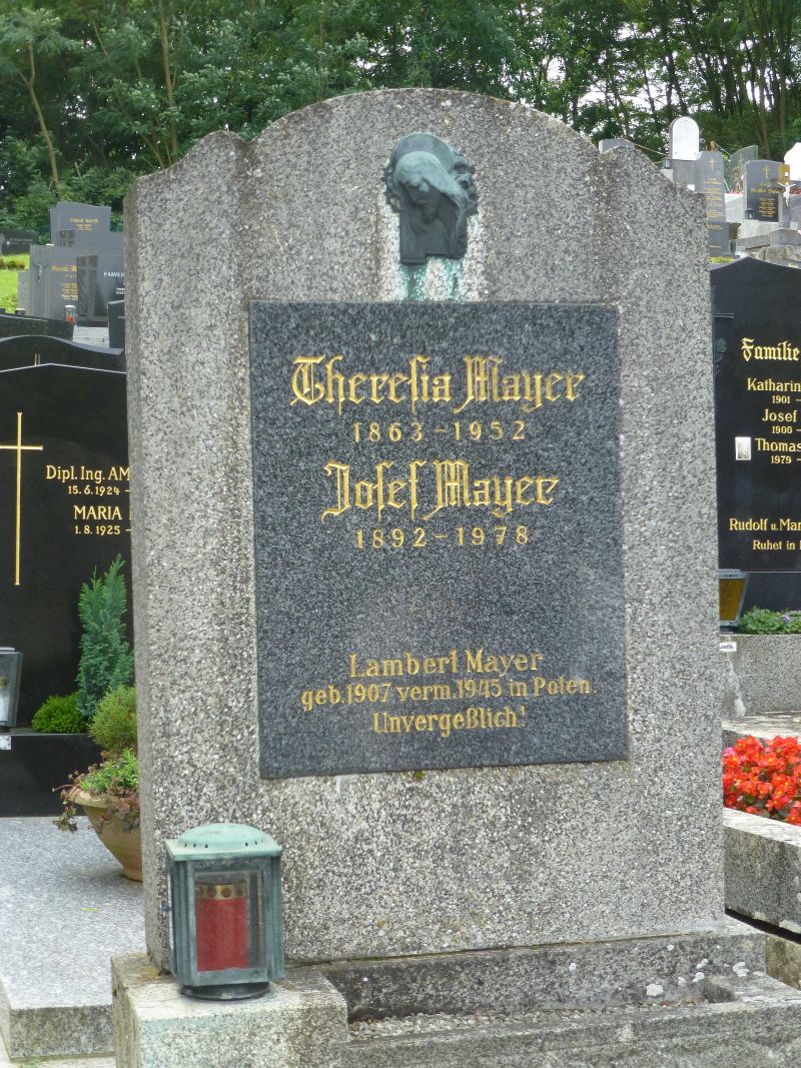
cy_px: 534
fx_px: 1913
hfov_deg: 23.6
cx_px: 400
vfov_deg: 31.2
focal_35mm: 62
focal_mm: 11
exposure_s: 1/250
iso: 250
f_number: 4.8
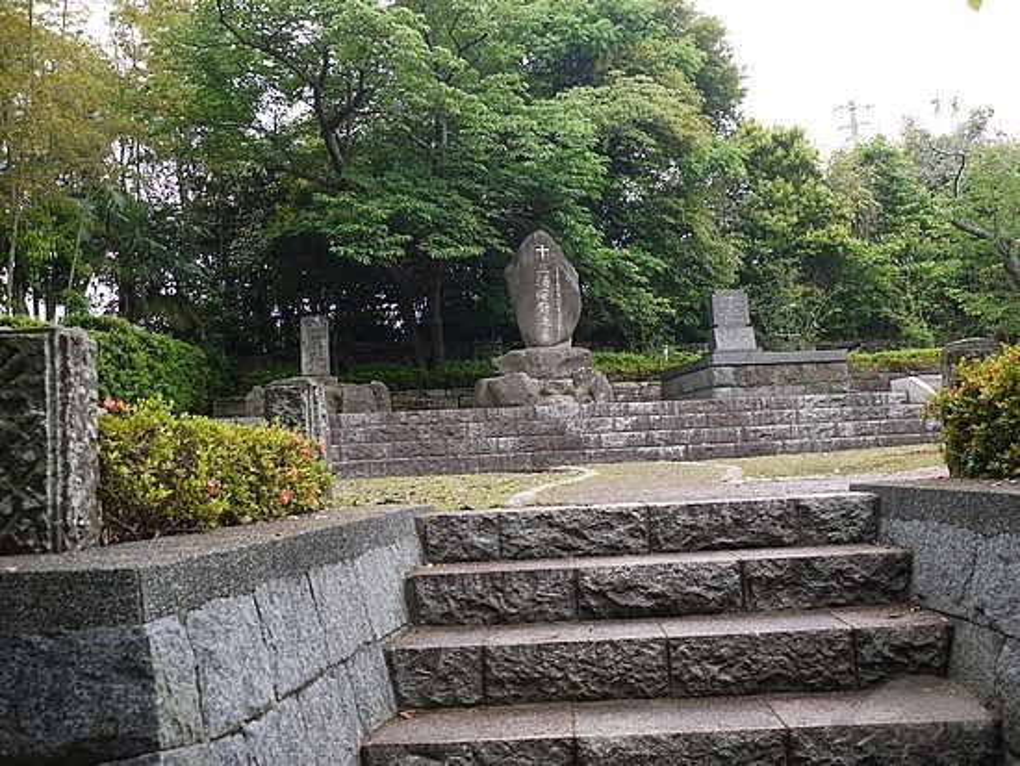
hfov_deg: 51.3
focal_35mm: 36
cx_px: 510
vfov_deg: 39.7
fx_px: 1061
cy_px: 383
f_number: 4
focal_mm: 18
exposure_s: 1/100
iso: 100
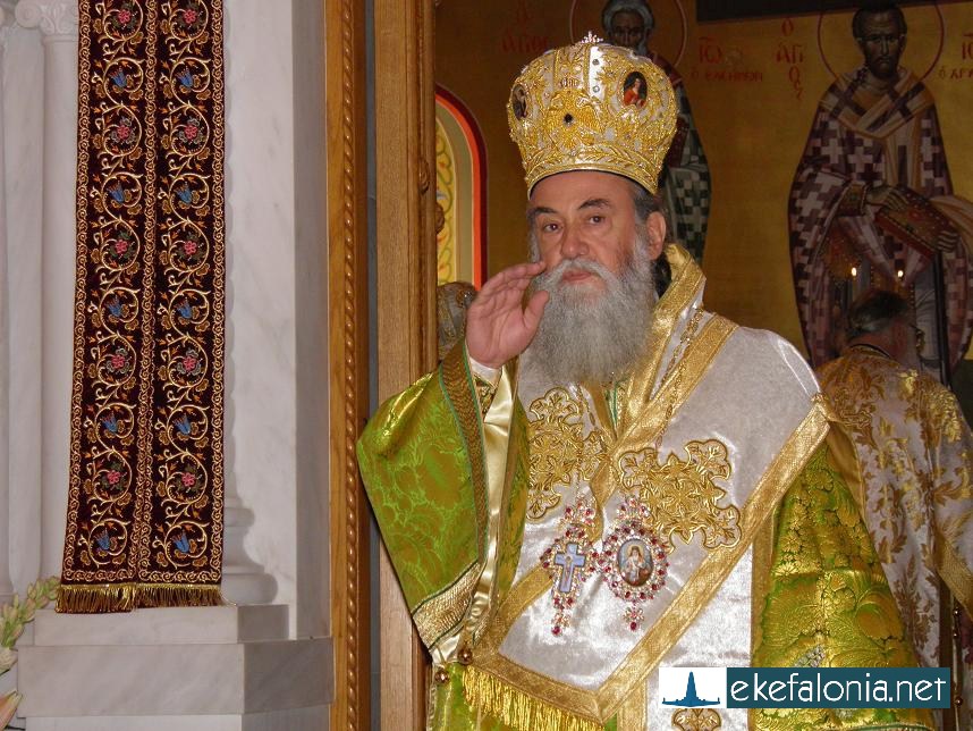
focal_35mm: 100
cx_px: 486
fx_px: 2812
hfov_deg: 19.6
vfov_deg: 14.8
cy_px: 366
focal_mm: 17.1
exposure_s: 1/125
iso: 200
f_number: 4
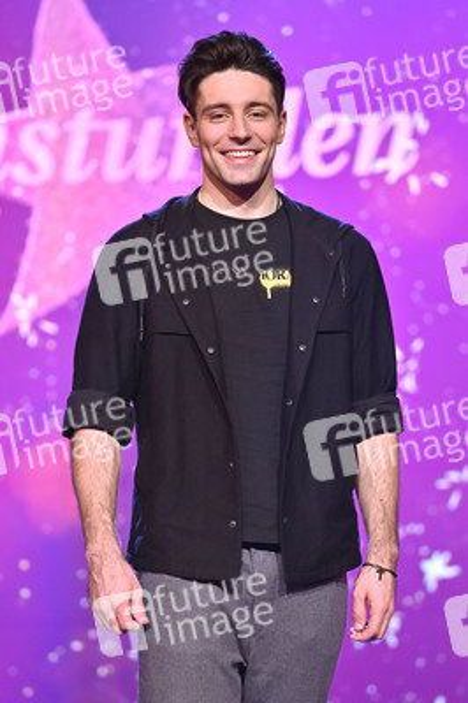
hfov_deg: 13.7
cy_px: 352
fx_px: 1953
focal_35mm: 100
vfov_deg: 20.4
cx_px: 234
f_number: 2.8
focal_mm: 100
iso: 640
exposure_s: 1/250
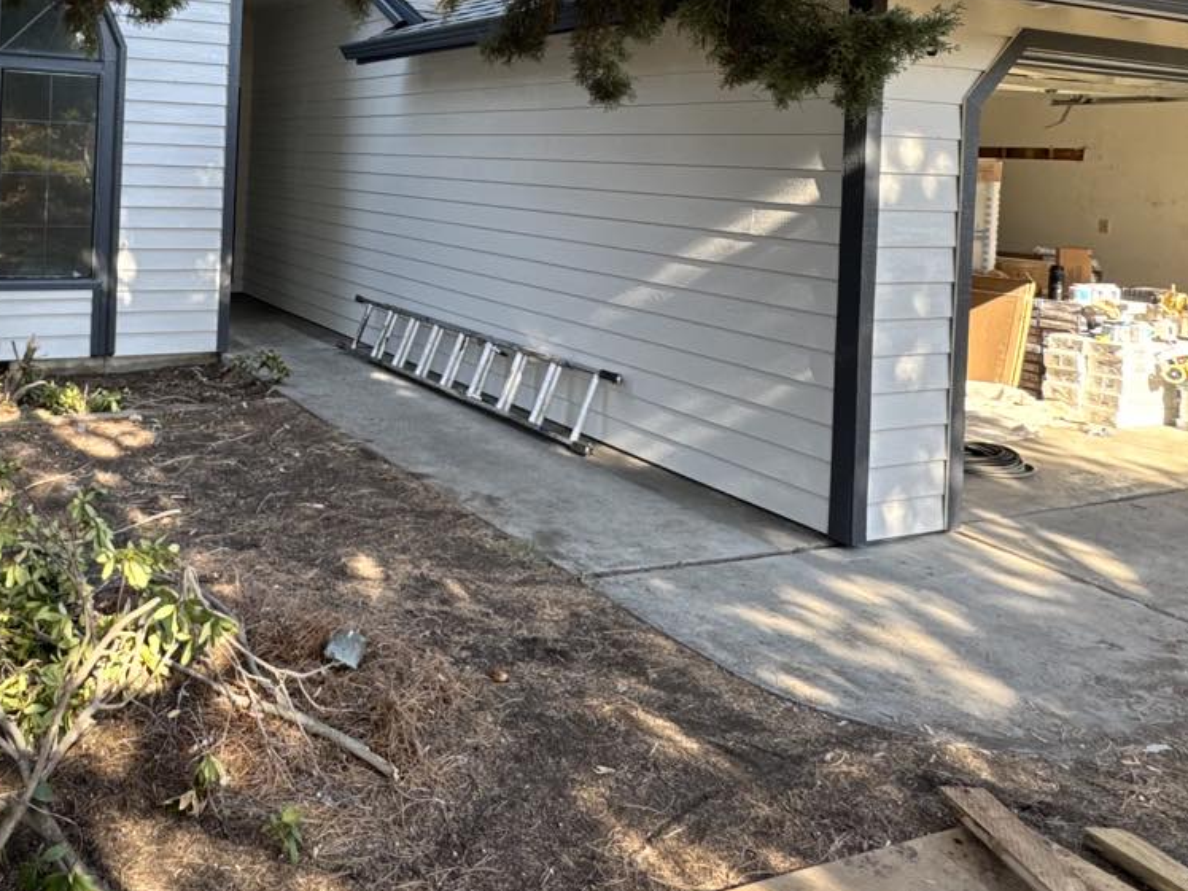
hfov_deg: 56.1
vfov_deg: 44.3
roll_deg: -2.7
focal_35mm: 30
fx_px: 1029
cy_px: 164
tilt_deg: -0.5
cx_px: 256
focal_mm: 2.22
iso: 40
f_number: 2.2
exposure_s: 1/156
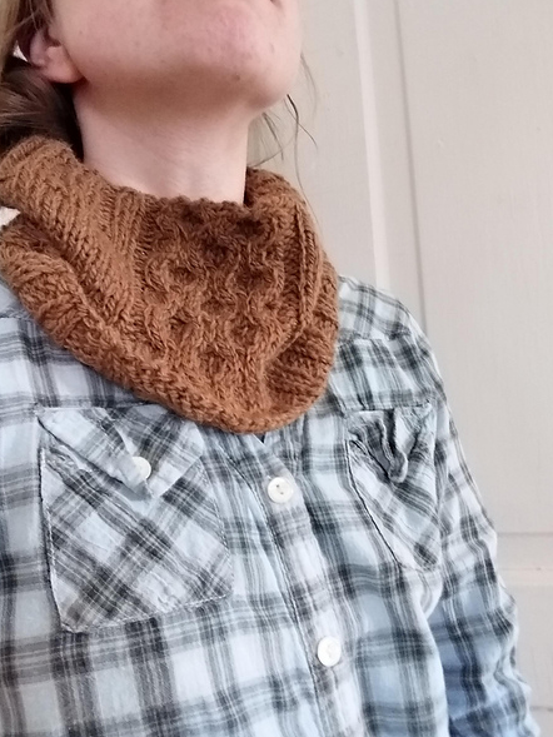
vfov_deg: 69.4
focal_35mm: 25
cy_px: 355
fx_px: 532
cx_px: 266
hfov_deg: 54.9
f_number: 2.2
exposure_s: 1/14
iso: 125
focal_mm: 1.92
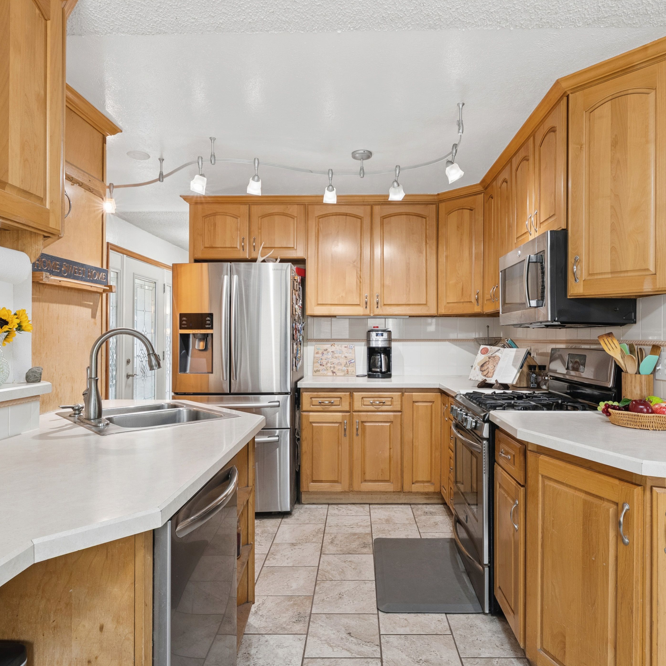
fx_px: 479
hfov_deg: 69.6
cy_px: 336
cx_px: 349
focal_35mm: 22
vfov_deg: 69.6
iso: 640
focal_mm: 17
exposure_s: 1/20
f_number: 9
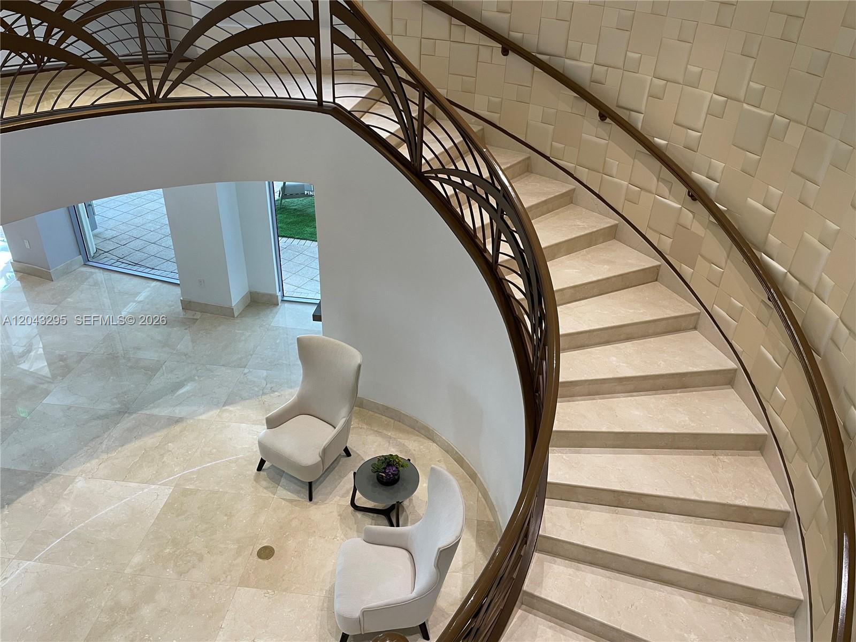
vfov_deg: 53.1
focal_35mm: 26
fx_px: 643
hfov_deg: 67.3
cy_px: 321
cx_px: 428
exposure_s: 1/60
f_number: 1.6
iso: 100
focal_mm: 4.2
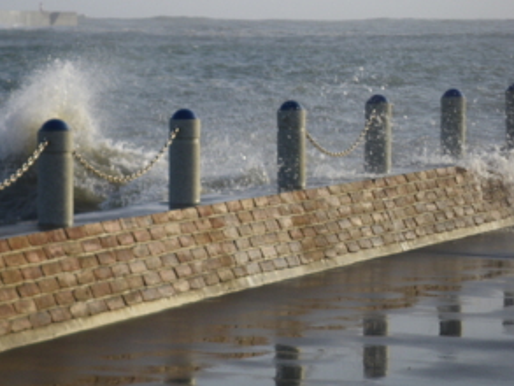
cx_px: 189
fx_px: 2837
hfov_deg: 10.3
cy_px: 149
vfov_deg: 7.8
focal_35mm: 191
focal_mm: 25
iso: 64
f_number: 5.5
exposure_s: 1/250
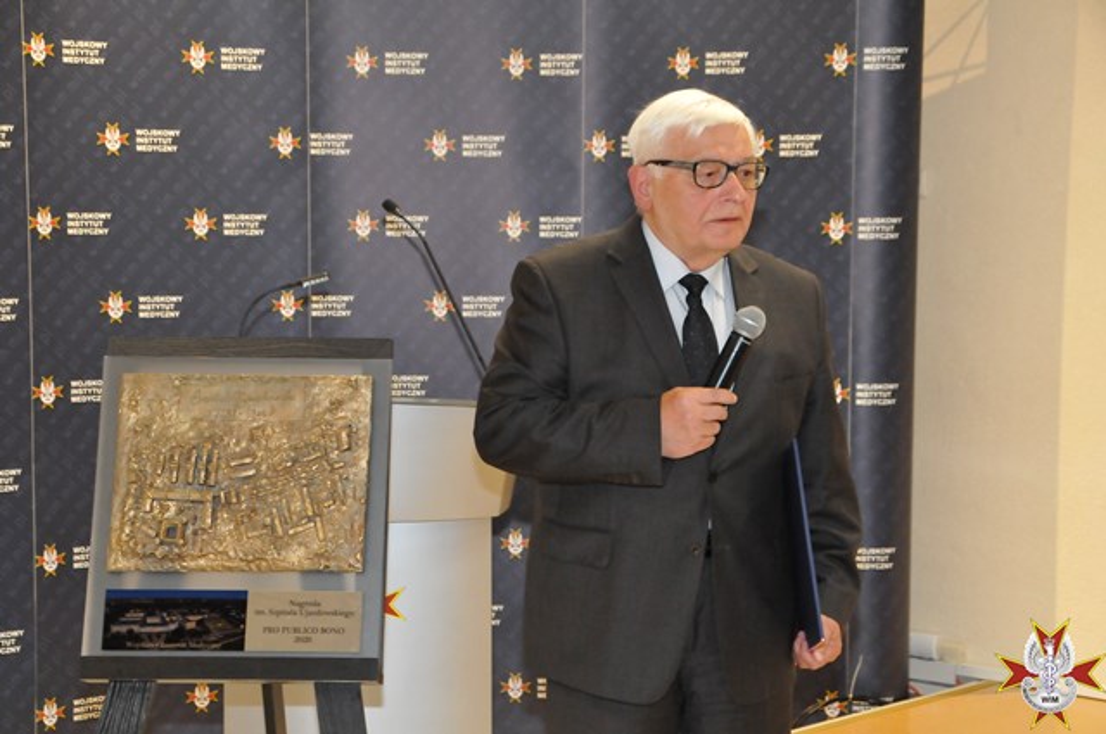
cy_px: 367
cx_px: 553
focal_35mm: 82
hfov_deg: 24.6
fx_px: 2531
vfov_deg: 16.5
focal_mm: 55
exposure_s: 1/60
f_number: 7.1
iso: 2500
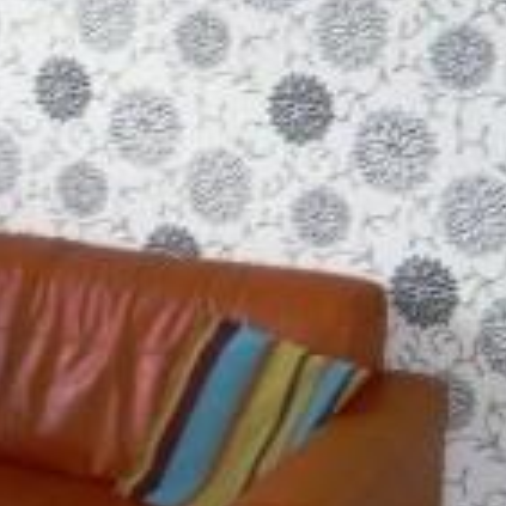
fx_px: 1687
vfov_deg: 17.0
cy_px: 163
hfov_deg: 16.8
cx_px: 34
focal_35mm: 102
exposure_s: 1/30
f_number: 2.8
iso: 200
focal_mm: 4.6
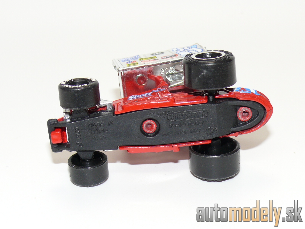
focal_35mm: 97
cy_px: 114
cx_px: 152
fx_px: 855
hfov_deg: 20.2
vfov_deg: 15.2
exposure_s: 1/30
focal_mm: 13
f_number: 4
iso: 100
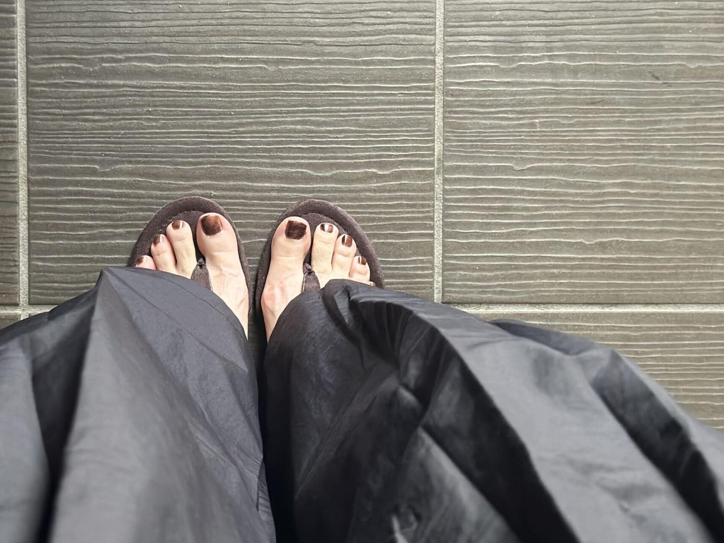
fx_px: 1506
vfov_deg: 20.4
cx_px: 220
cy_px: 197
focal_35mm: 72
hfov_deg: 26.8
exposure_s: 1/40
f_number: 1.78
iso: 400
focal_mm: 6.86
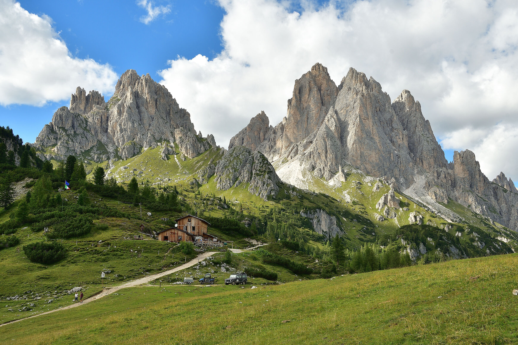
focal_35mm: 33
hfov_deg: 57.2
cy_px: 172
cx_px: 259
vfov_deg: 40.0
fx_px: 475
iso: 100
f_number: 13
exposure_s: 1/80
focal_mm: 22
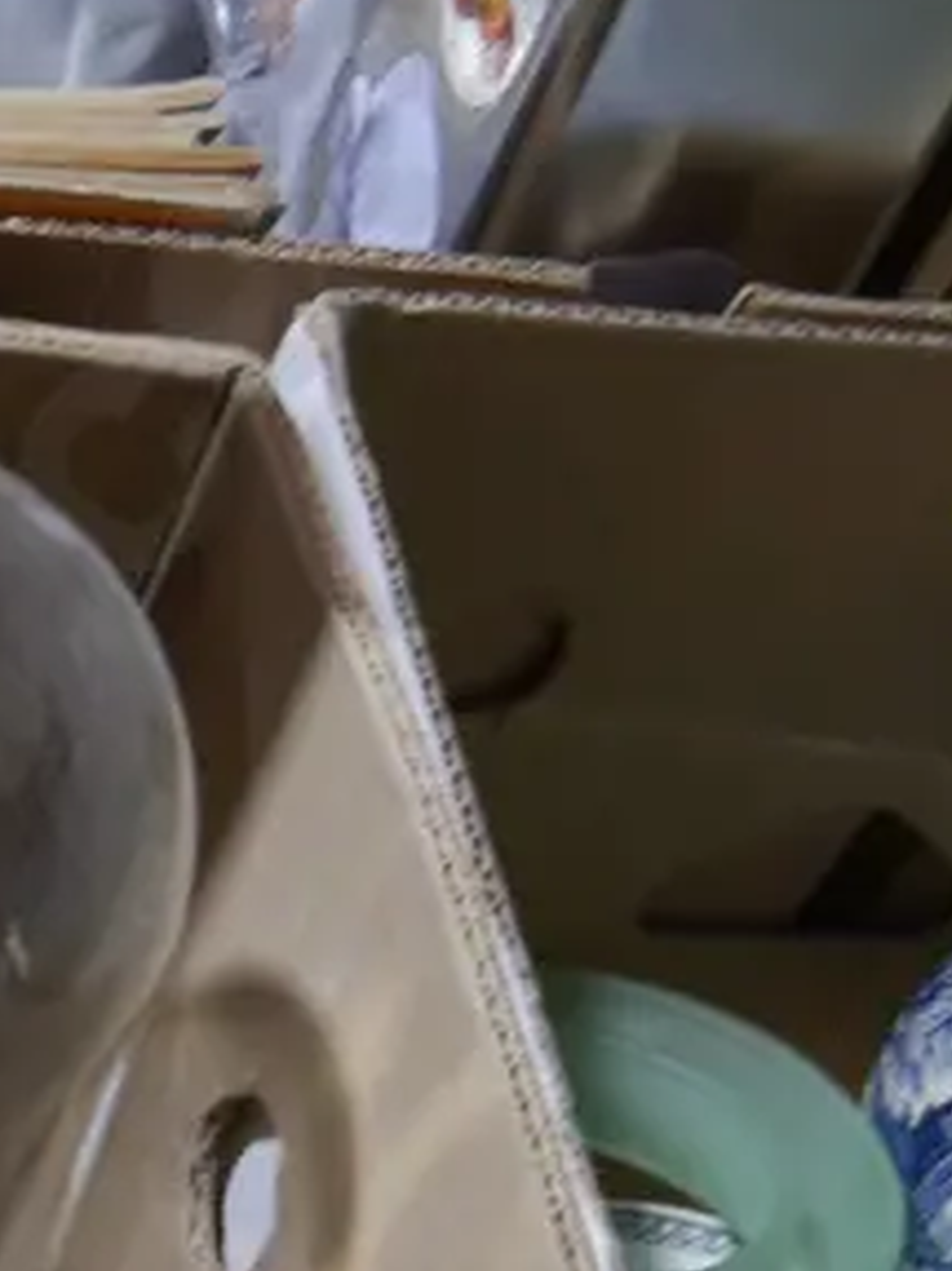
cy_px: 1599
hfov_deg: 13.4
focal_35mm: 100
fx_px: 3670
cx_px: -731
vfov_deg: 18.4
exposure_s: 1/60
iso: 320
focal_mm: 14
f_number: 3.5
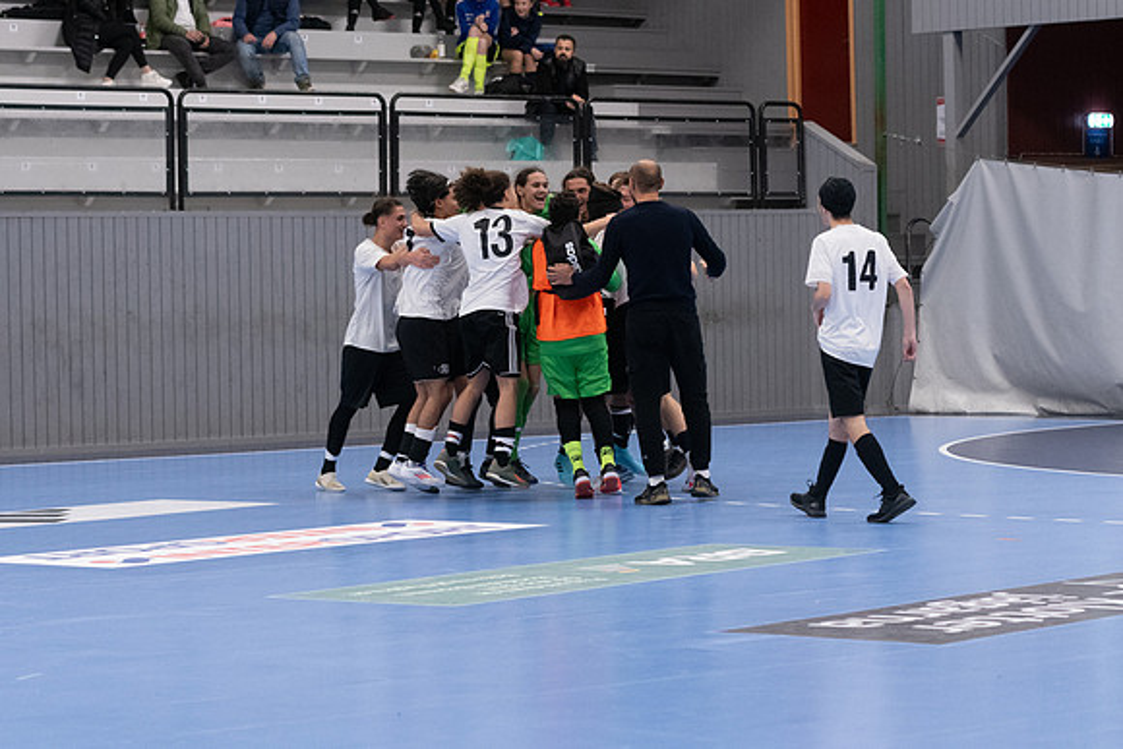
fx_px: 3732
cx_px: 562
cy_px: 374
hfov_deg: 17.1
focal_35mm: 120
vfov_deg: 11.5
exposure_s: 1/500
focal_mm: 78
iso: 5000
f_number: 3.5
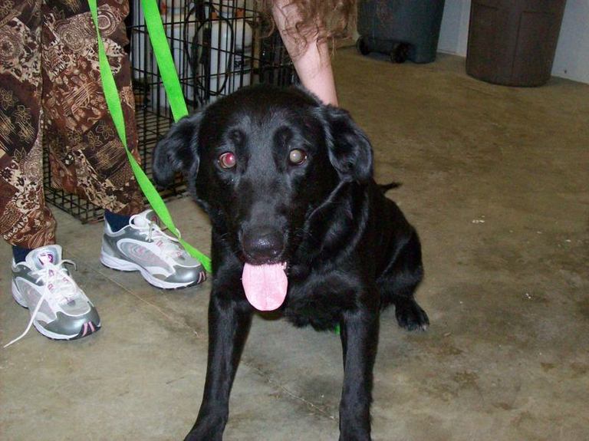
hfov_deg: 42.1
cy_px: 220
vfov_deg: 32.1
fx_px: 765
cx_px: 294
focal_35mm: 45
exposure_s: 1/147
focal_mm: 7.6
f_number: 3
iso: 400
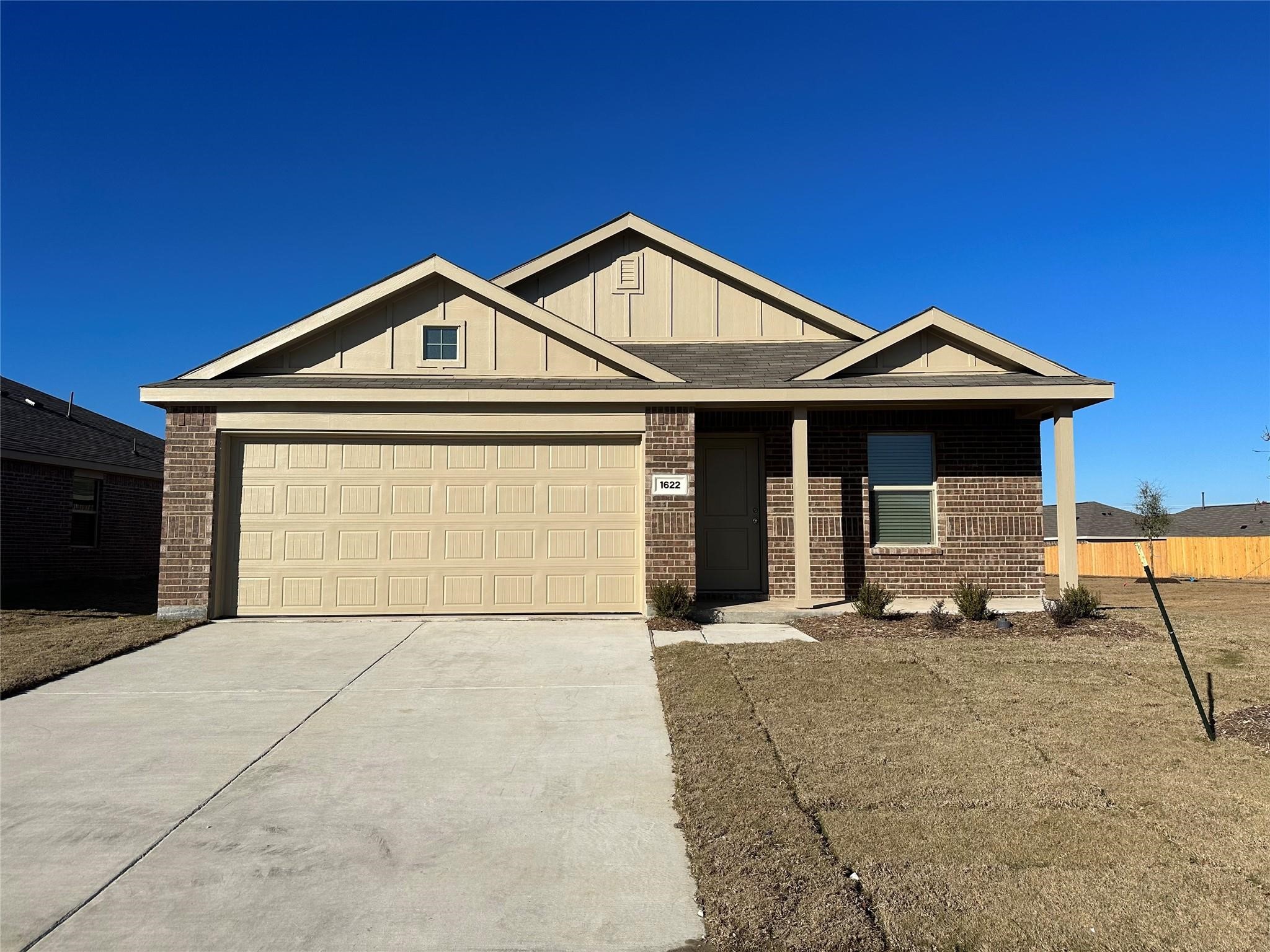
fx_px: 881
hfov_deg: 71.6
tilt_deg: +4.6
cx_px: 635
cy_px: 476
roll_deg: +0.0
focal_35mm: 24
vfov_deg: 56.8
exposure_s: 1/8197
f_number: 1.78
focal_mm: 6.86
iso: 80
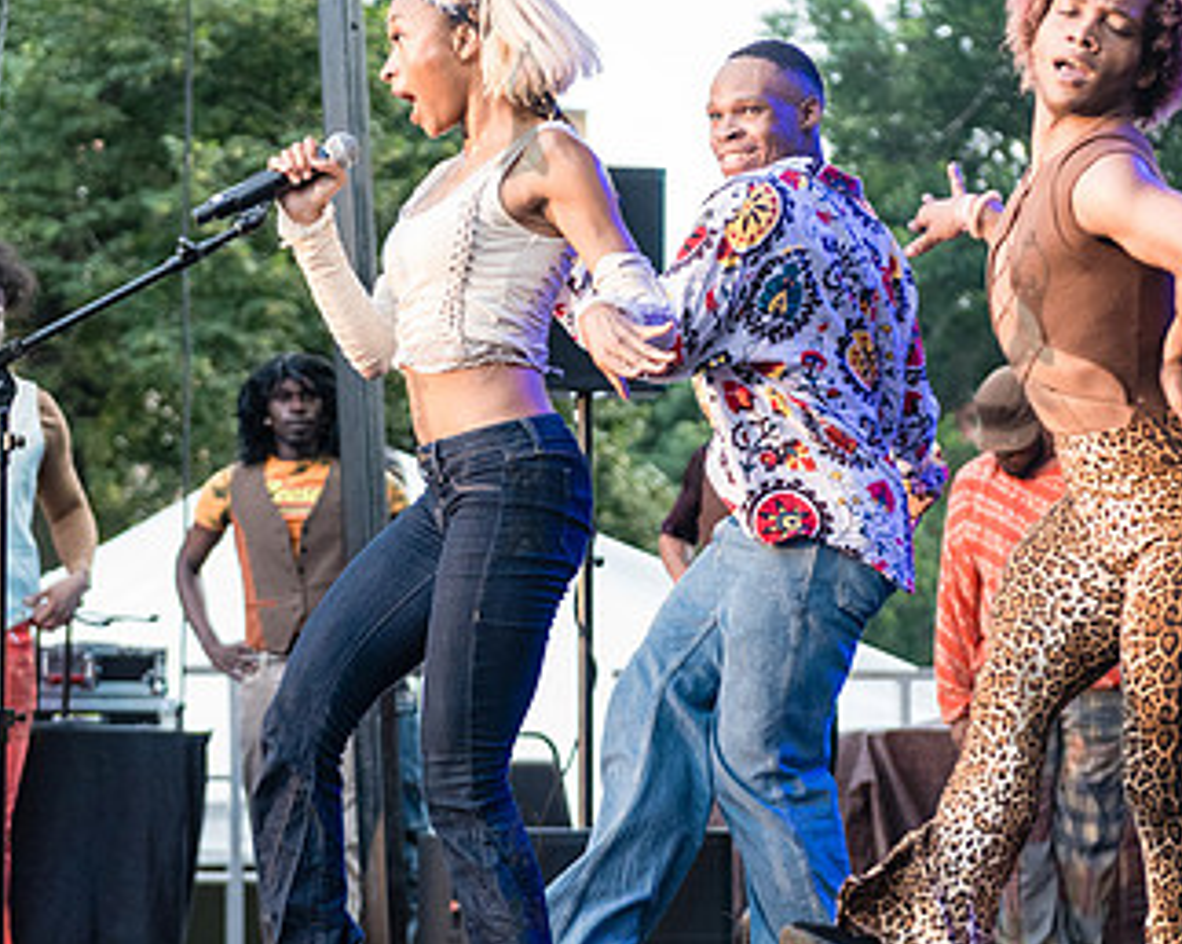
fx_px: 4650
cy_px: 451
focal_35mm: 133
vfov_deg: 11.6
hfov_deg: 14.5
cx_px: 522
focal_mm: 70
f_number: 3.2
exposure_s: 1/800
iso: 2000
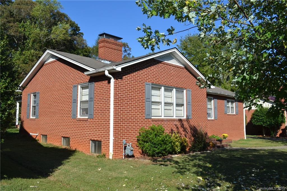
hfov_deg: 61.9
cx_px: 144
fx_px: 239
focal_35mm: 30
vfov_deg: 43.6
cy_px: 96
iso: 100
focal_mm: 20
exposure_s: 1/250
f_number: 8
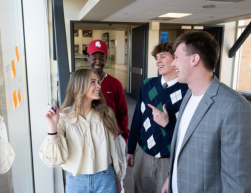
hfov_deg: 59.1
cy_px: 89
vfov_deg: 47.3
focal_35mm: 30
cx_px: 110
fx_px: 221
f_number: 4
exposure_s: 1/160
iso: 160
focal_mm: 20.5
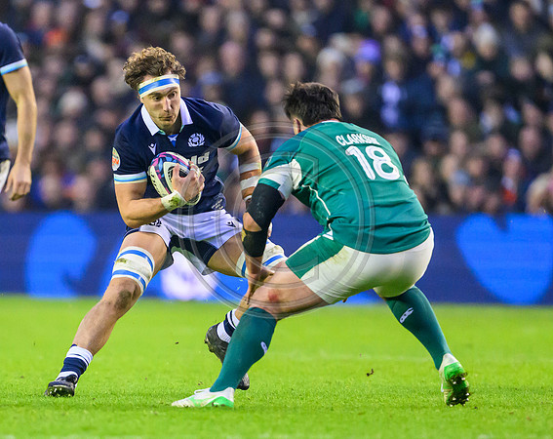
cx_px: 169
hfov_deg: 2.2
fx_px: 14326
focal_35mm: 878
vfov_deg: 1.8
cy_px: 367
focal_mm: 400
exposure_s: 1/1250
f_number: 2.8
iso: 6400
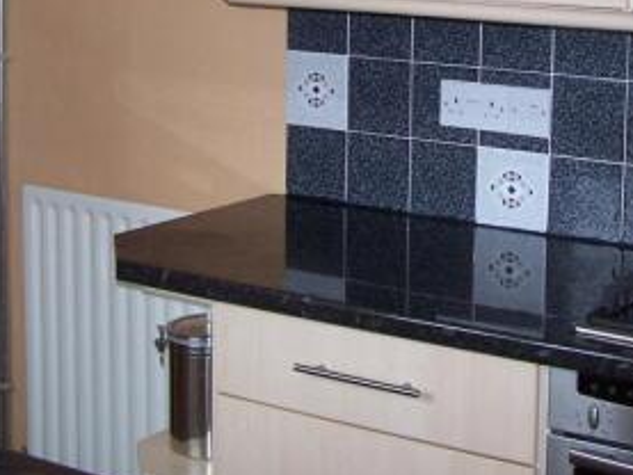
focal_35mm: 80
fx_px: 1464
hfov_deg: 24.1
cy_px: 35
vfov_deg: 18.1
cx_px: 492
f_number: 2.8
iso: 140
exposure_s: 1/60
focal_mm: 6.3
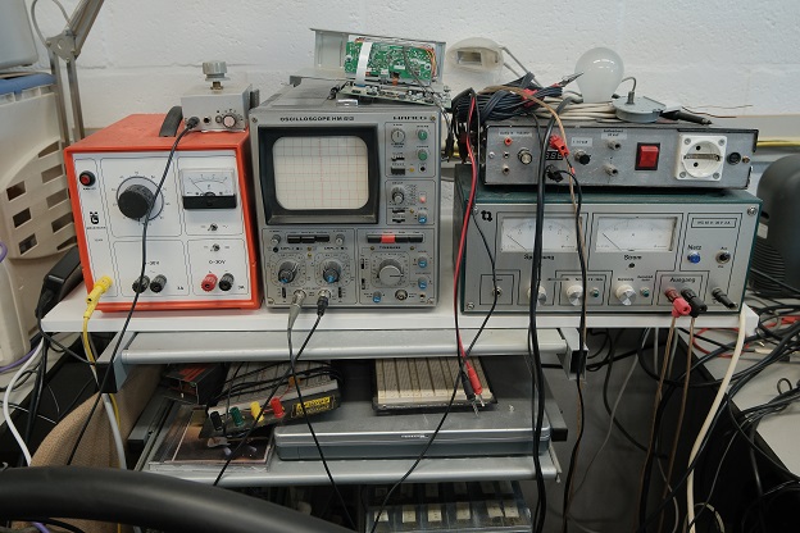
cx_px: 400
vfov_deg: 43.6
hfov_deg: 61.9
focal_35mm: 30
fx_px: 667
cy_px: 266
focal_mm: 20.3
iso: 640
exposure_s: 1/34
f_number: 4.2
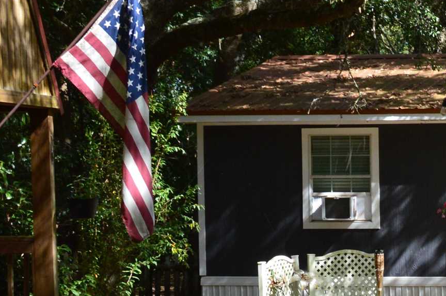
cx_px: 648
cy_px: 248
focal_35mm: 128
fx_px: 1584
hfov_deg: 15.0
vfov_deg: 10.6
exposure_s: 1/250
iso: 400
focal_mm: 24
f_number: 10
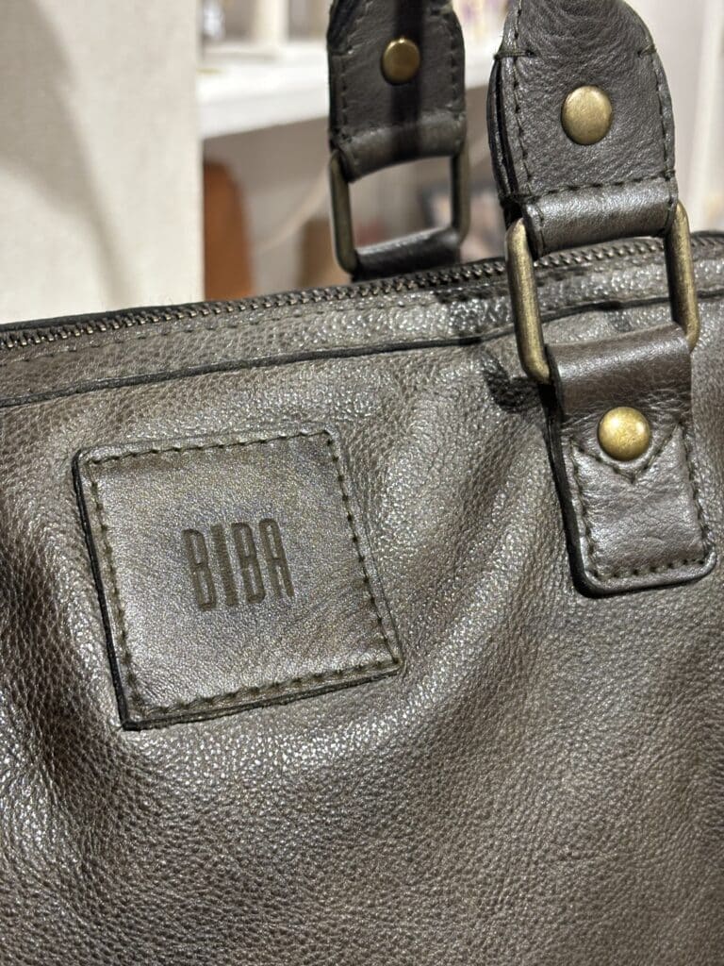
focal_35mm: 52
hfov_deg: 28.0
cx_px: 362
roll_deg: -1.5
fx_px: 1450
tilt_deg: -19.4
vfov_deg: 36.8
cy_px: 483
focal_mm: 5.96
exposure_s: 1/50
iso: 64
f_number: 1.6
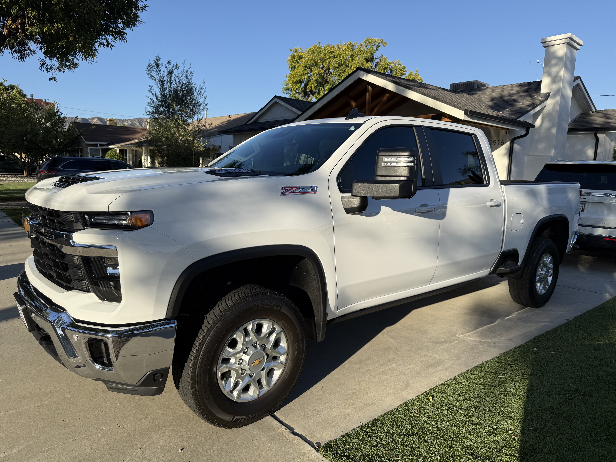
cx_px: 308
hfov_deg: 71.6
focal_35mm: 24
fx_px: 427
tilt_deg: -8.5
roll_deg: -2.0
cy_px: 231
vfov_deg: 56.8
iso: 80
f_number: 1.78
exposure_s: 1/3279
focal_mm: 6.76
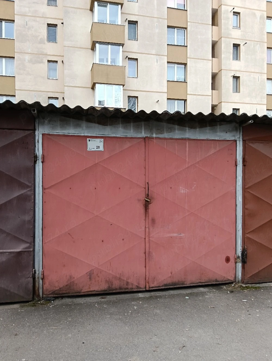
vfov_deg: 65.2
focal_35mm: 27
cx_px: 136
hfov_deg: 51.5
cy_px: 180
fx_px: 282
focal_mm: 3.98
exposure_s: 1/50.3
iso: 80
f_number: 1.8
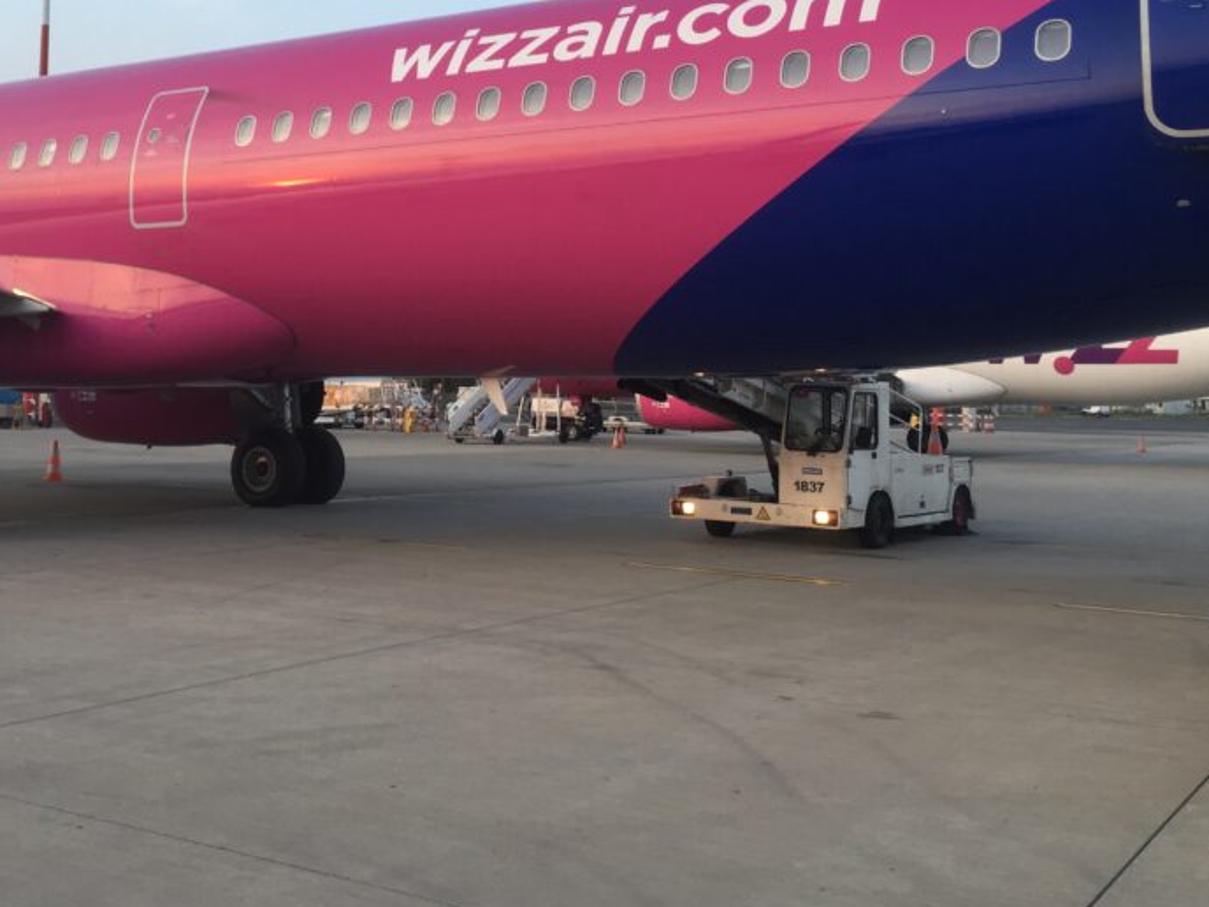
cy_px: 236
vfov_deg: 32.3
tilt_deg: +9.1
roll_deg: -1.4
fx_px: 1537
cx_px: 424
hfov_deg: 42.5
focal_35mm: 44
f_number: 2.2
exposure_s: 1/100
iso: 32
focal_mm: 4.15
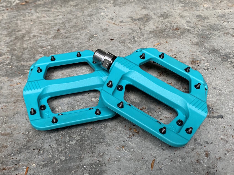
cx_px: 117
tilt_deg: -43.9
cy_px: 88
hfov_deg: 67.3
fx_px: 176
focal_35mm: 26
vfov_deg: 53.1
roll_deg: +1.9
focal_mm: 4.25
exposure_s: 1/114
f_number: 1.8
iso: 100
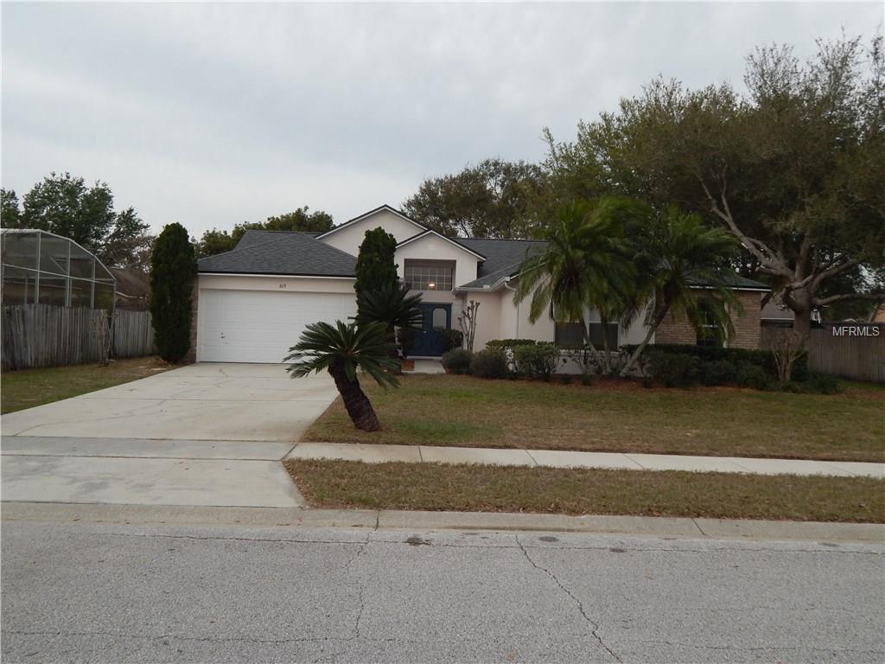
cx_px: 442
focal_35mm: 28
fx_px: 716
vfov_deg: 49.7
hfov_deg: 63.4
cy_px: 332
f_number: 3.2
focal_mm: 5.1
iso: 125
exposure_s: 1/500
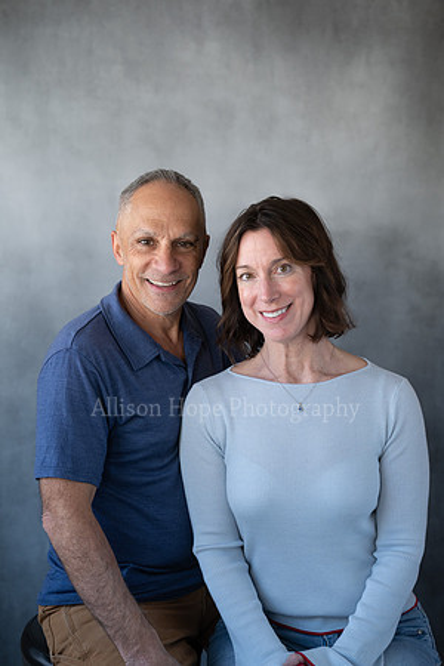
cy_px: 333
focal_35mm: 58
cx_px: 222
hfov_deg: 23.4
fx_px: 1073
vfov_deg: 34.5
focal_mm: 58
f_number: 5
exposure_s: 1/80
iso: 640
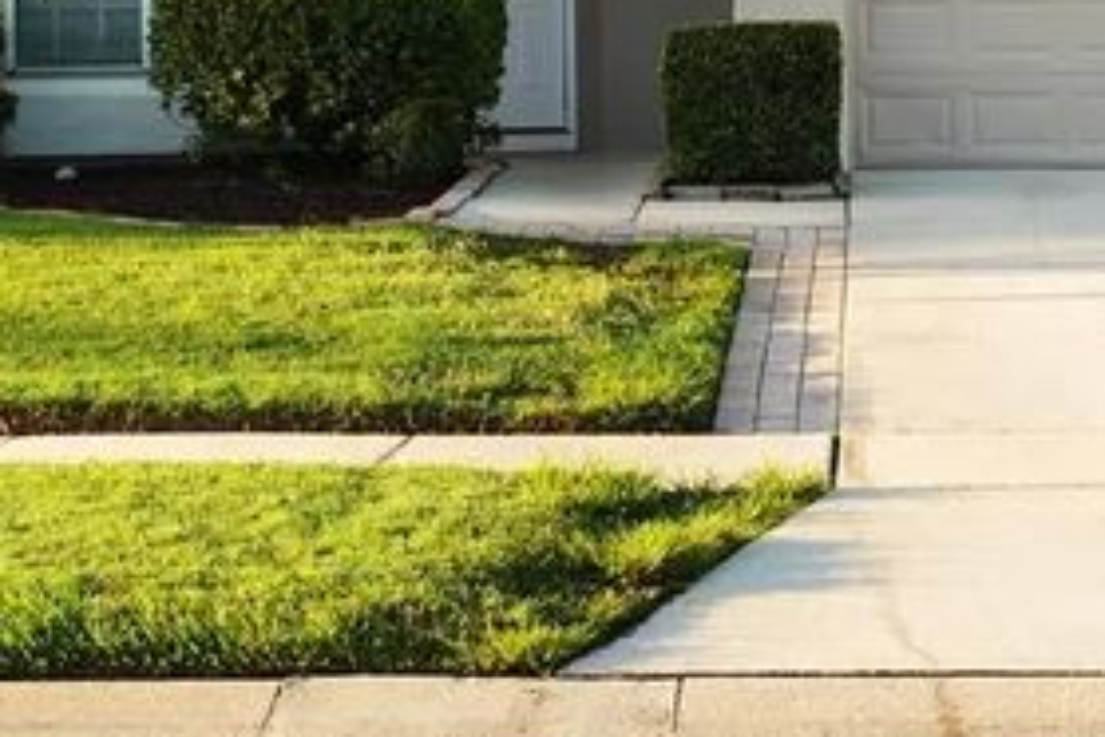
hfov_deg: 21.6
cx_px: 749
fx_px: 2885
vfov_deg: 14.4
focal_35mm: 94
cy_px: 55
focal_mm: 41
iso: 100
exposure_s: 1/80
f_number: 5.6
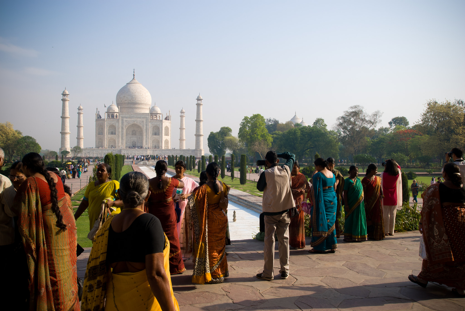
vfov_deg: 40.1
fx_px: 427
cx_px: 232
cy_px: 156
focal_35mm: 33
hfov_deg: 57.2
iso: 100
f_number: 8
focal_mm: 22
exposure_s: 1/160
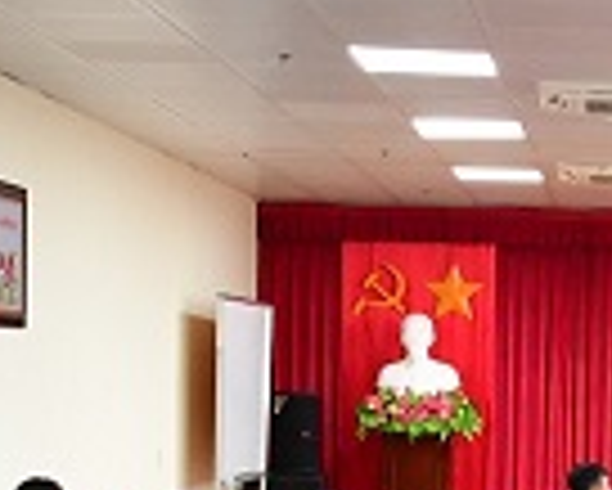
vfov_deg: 14.5
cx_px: 790
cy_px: 530
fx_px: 1885
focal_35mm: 104
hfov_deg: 17.3
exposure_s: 1/200
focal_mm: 18
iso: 4000
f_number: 5
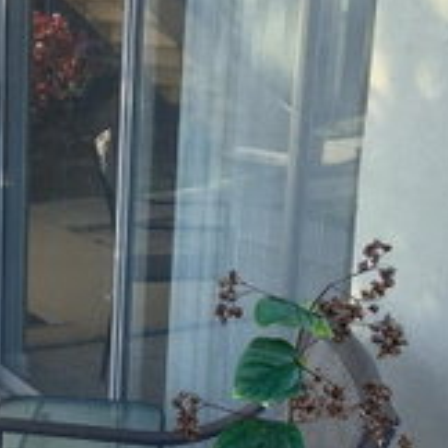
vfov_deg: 24.0
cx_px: 37
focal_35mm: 72
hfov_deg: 23.3
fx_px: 1054
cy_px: 232
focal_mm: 3.3
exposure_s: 1/120
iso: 64
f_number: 2.4
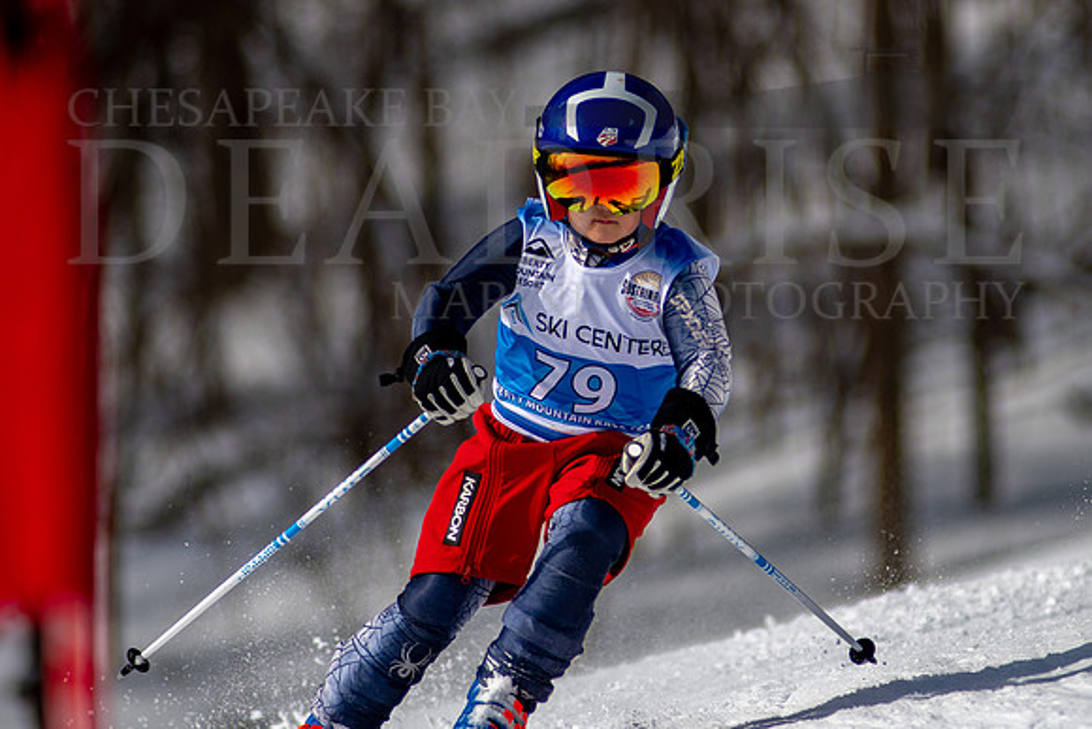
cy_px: 263
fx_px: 17472
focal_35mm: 576
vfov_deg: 2.4
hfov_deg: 3.6
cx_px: 699
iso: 100
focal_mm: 300
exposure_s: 1/8000
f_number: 2.8
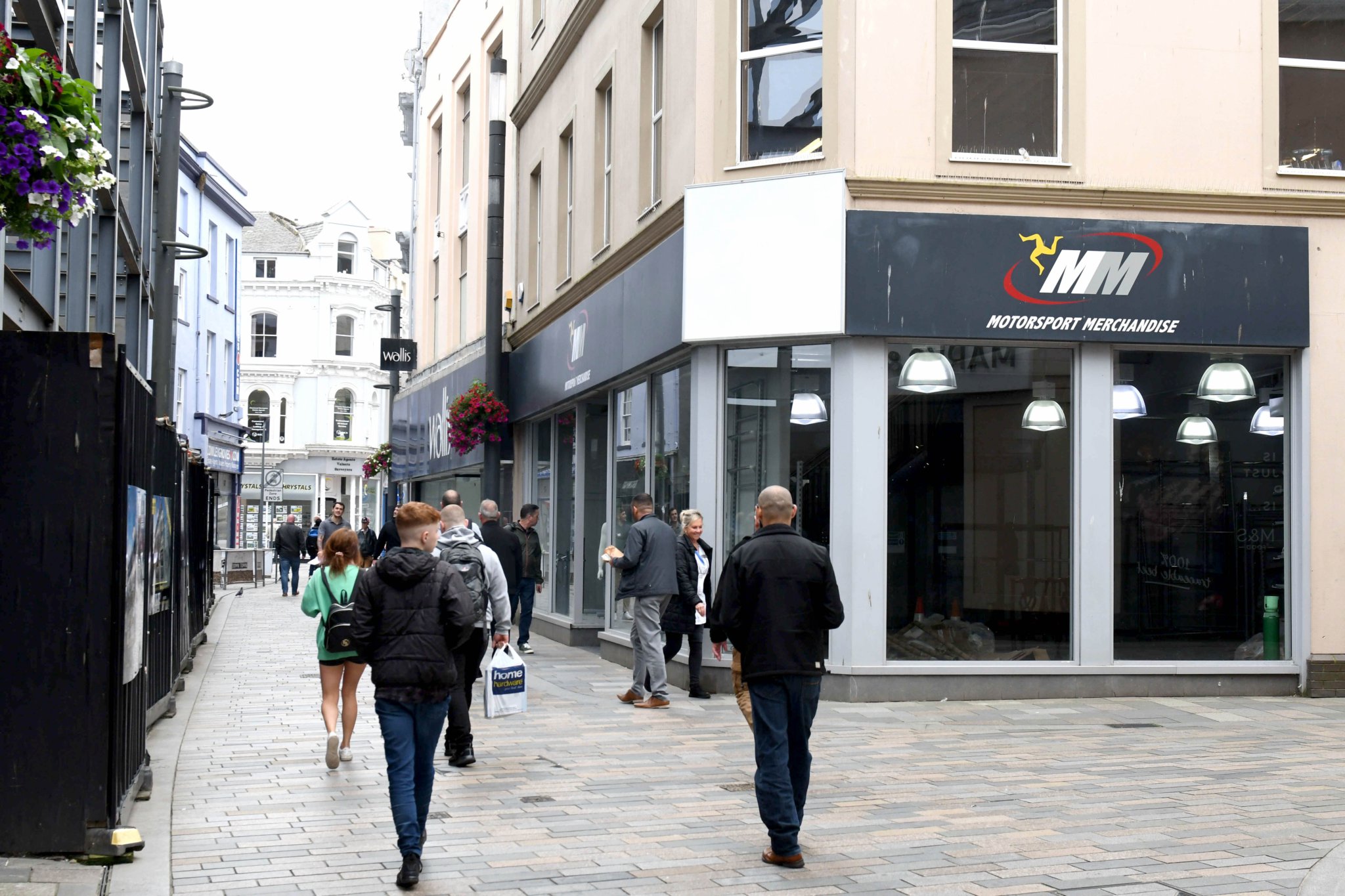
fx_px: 1793
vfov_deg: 28.1
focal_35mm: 48
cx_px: 672
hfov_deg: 41.1
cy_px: 448
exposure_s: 1/800
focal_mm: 32
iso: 800
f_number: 5.6
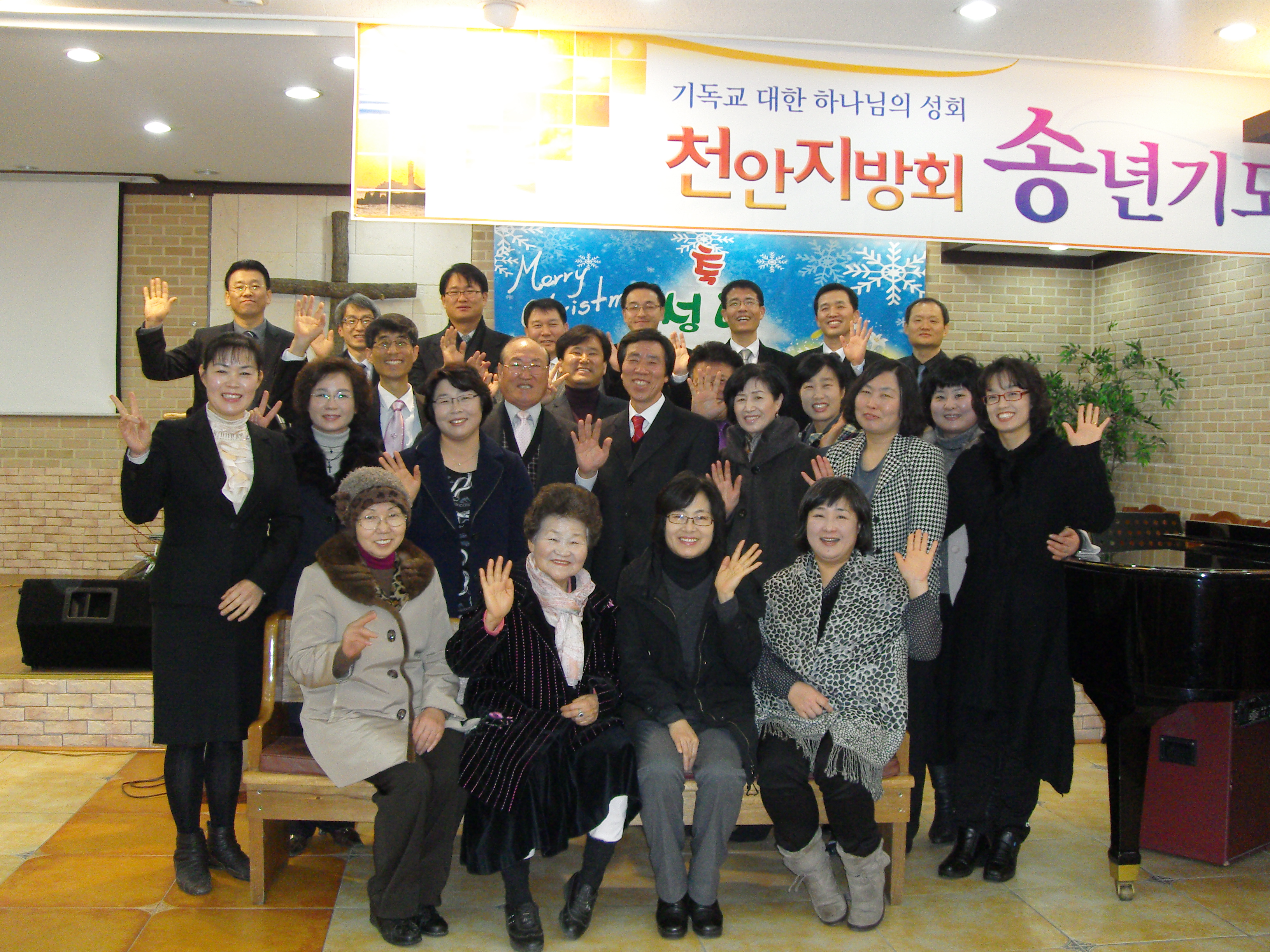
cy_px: 476
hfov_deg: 50.1
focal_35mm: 37
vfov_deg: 38.7
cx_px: 635
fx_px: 1357
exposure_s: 1/40
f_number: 2.8
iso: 240
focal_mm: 6.2
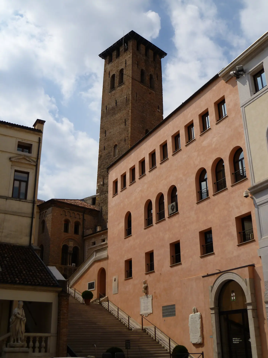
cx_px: 134
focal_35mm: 39
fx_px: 403
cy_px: 179
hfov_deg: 36.8
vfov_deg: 47.9
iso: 80
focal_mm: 6.9
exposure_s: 1/160
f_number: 11
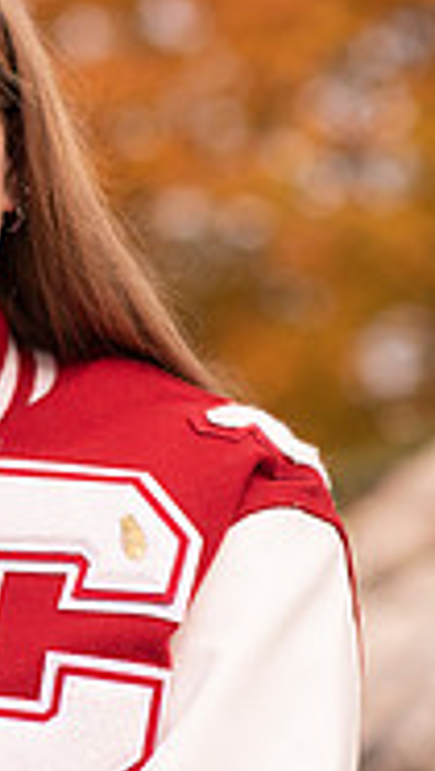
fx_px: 4397
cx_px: -157
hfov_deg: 5.6
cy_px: 547
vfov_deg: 10.0
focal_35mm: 215
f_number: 2.5
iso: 100
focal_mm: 85
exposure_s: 1/1000
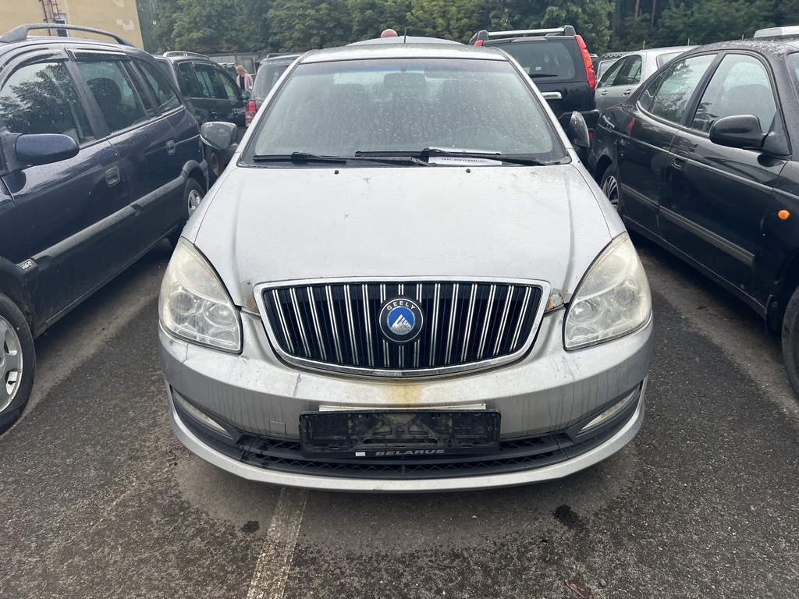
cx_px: 400
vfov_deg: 53.1
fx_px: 600
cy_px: 300
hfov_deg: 67.3
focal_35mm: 26
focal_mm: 5.7
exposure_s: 1/2632
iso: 50
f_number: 1.5
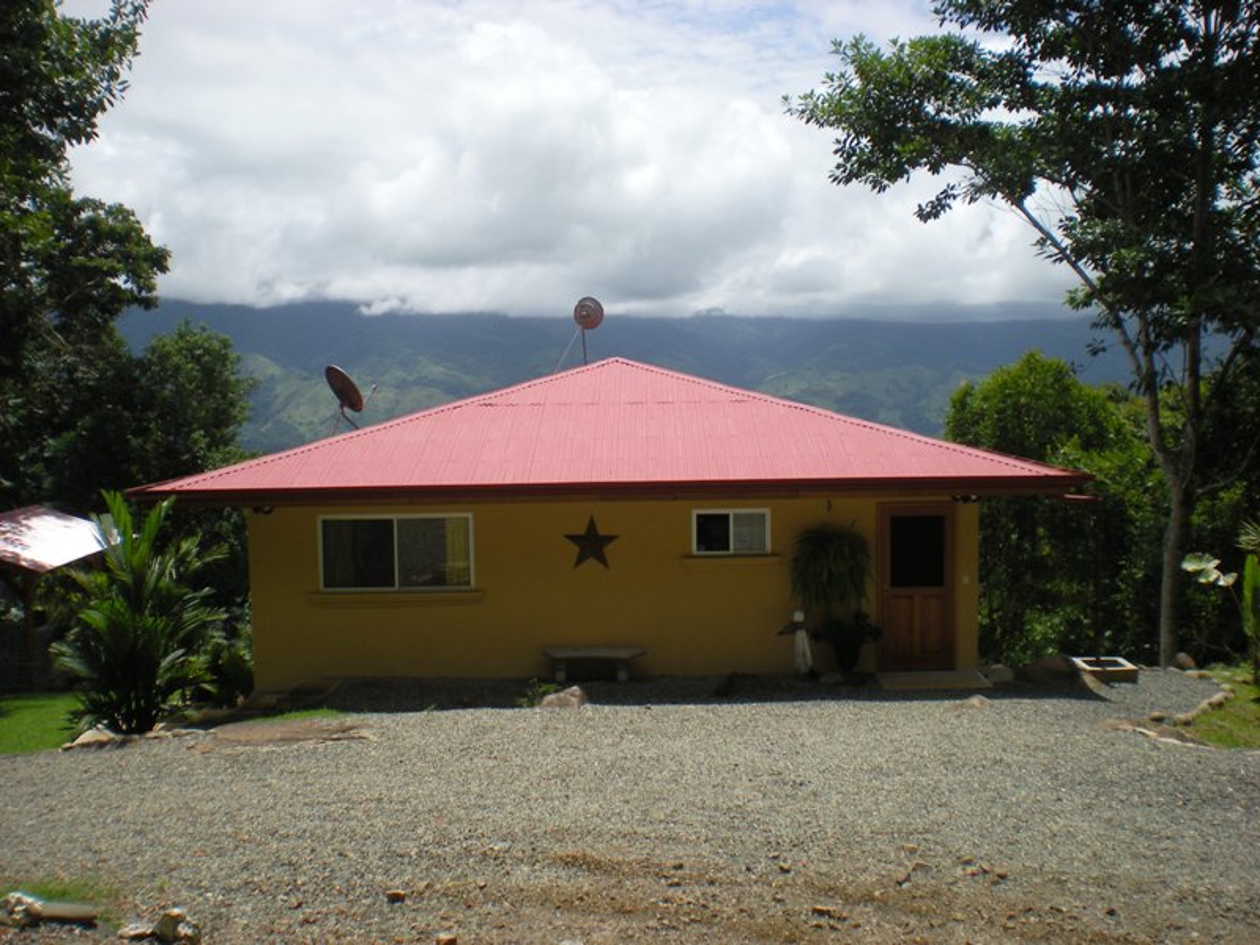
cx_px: 630
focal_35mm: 38
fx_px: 1383
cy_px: 472
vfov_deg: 37.7
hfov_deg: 49.0
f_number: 4.6
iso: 64
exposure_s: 1/648
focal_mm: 6.3
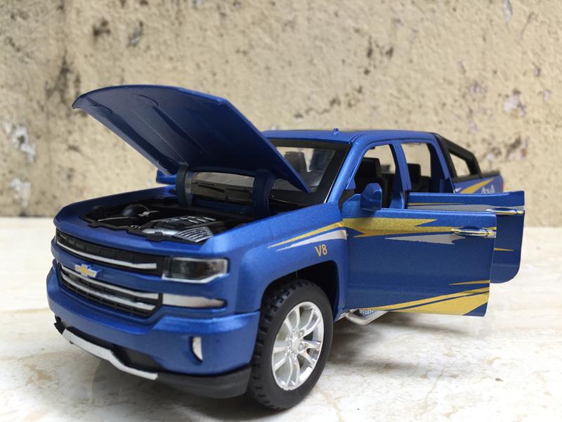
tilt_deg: -8.3
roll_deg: -3.0
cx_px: 281
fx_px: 471
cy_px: 211
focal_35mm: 29
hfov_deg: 61.7
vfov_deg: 48.2
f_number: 2.2
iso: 40
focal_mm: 4.15
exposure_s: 1/100
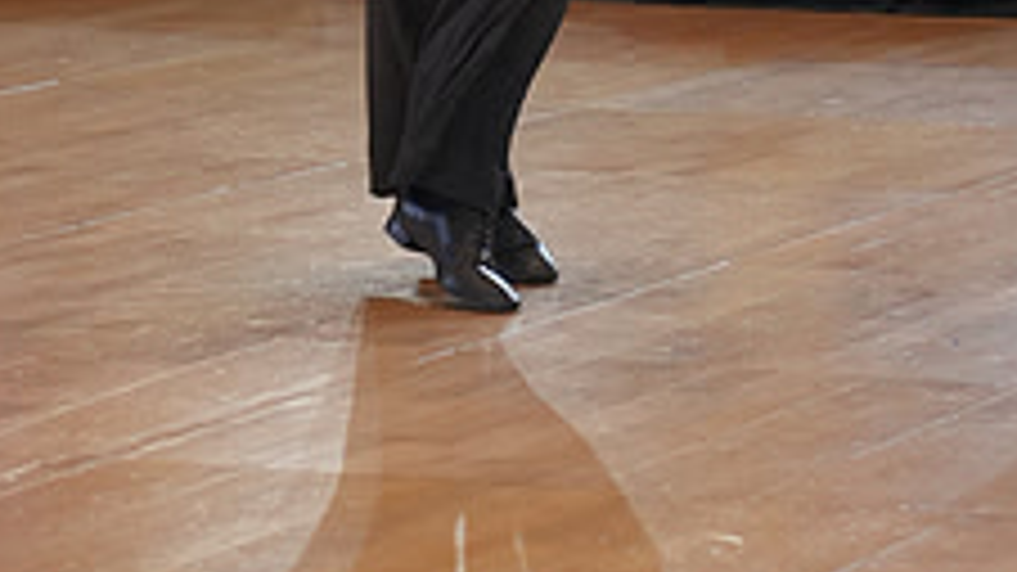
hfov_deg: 8.9
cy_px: -468
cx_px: 785
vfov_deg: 4.9
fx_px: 6524
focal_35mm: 242
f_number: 3.5
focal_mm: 90
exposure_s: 1/500
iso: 2500
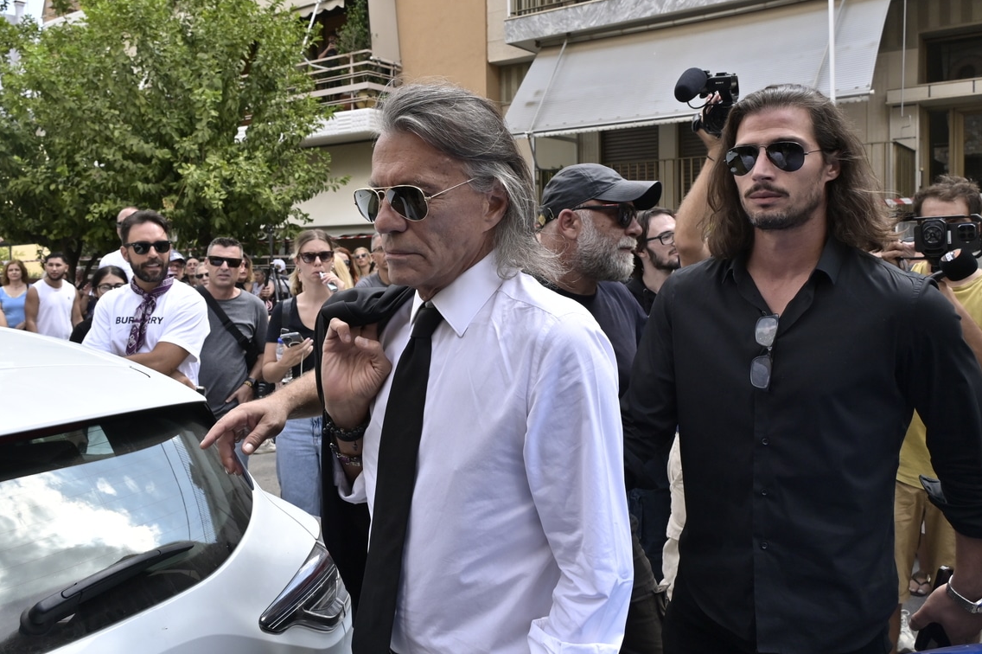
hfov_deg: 56.2
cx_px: 453
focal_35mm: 34
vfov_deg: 39.1
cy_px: 283
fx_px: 918
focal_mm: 25.5
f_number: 8
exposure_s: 1/640
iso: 640
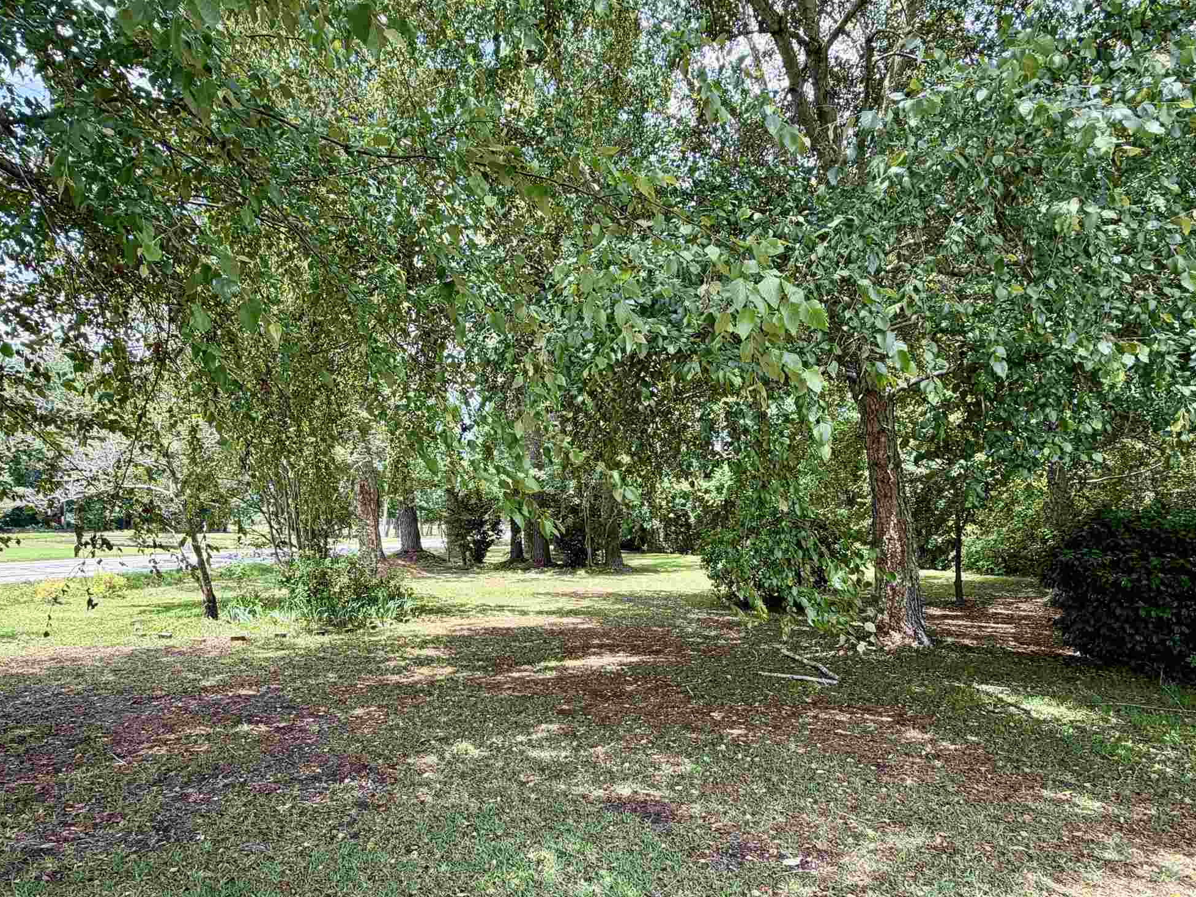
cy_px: 548
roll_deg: +0.0
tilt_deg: -2.3
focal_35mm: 22
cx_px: 534
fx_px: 760
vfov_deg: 60.4
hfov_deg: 76.1
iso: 40
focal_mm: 2.22
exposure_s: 1/207
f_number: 2.2
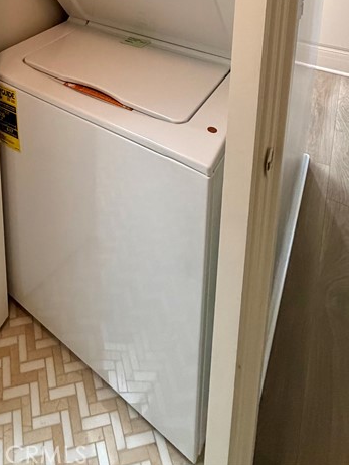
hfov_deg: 43.3
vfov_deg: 44.5
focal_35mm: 31
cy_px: -46
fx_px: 416
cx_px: 67
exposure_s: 1/60
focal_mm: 2.22
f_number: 2.2
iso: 320
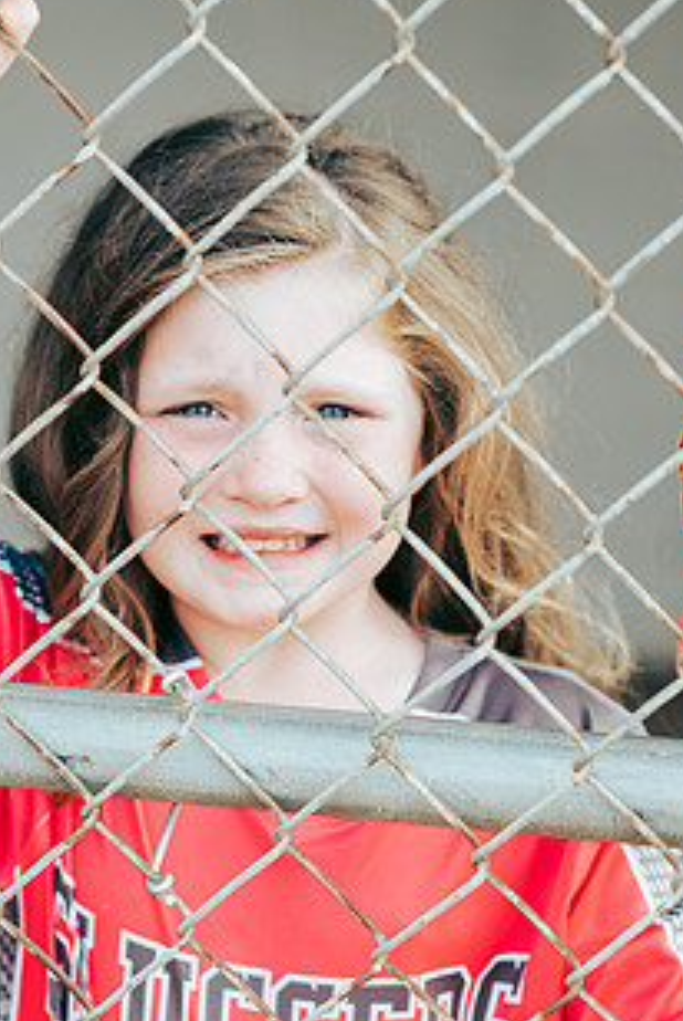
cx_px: 275
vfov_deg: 16.5
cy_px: 540
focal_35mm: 124
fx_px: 3521
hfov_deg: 11.1
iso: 160
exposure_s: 1/800
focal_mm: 85
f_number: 2.8
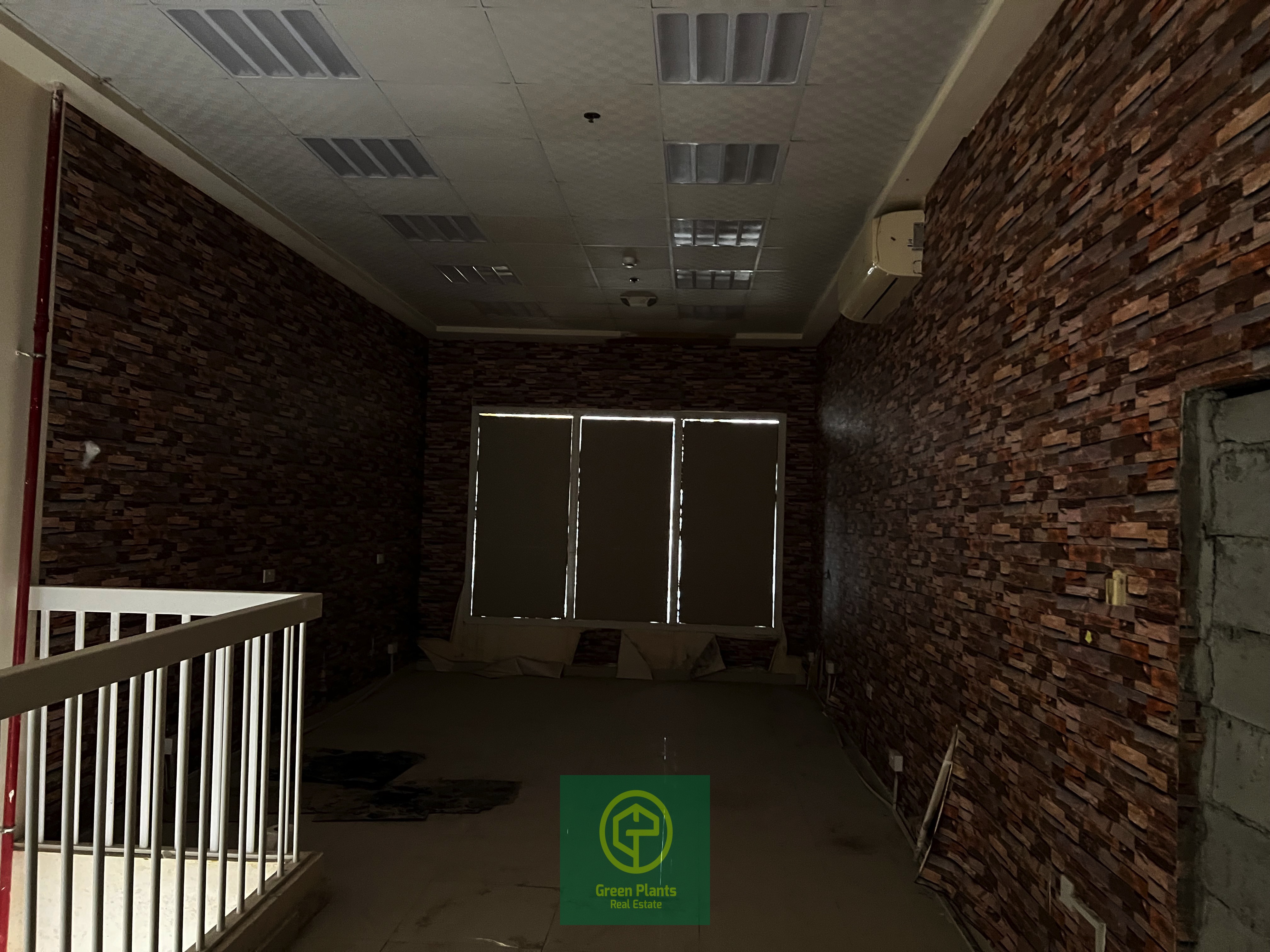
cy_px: 476
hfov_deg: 67.3
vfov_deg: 53.1
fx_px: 954
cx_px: 635
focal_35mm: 26
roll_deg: -0.8
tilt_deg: +2.9
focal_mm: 5.7
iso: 800
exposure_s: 1/30
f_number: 1.5
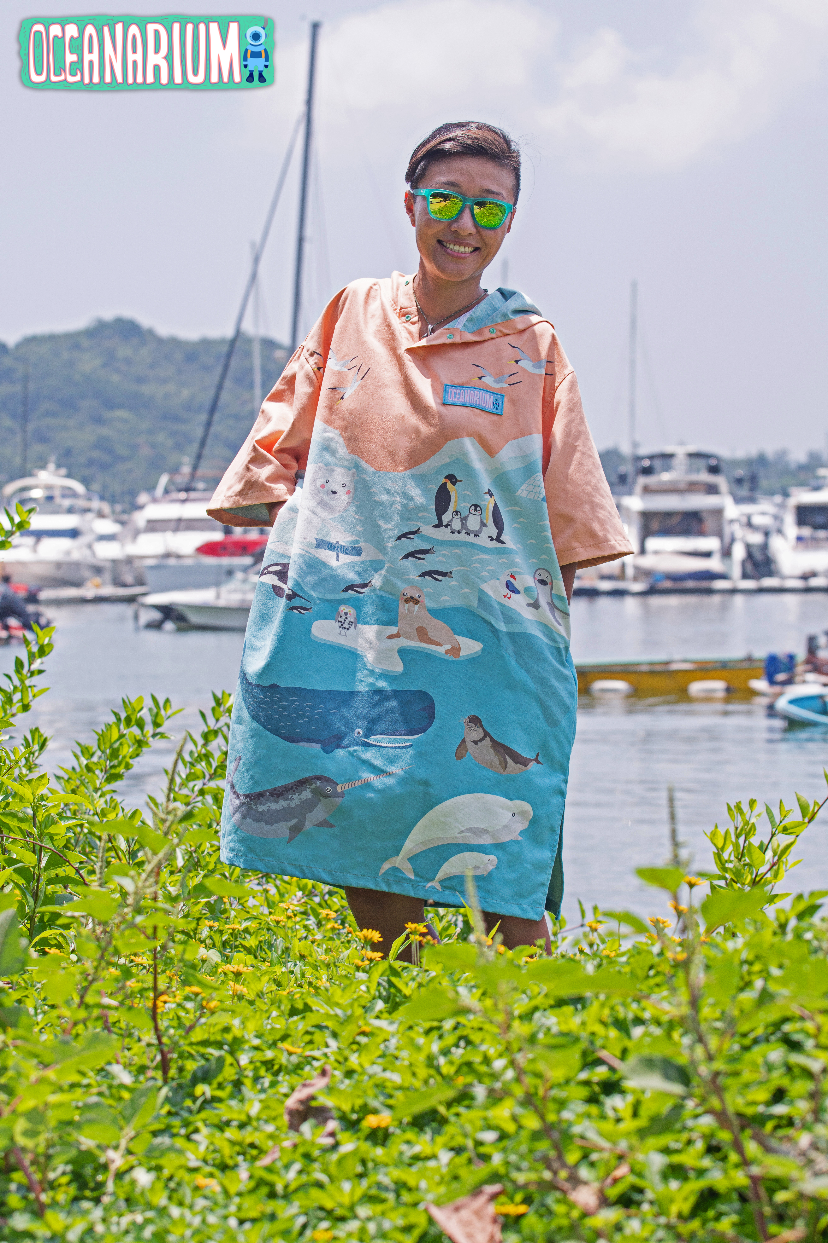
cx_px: 414
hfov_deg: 13.0
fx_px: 3622
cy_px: 622
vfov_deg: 19.5
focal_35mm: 105
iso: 100
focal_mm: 70
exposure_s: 1/640
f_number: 5.6
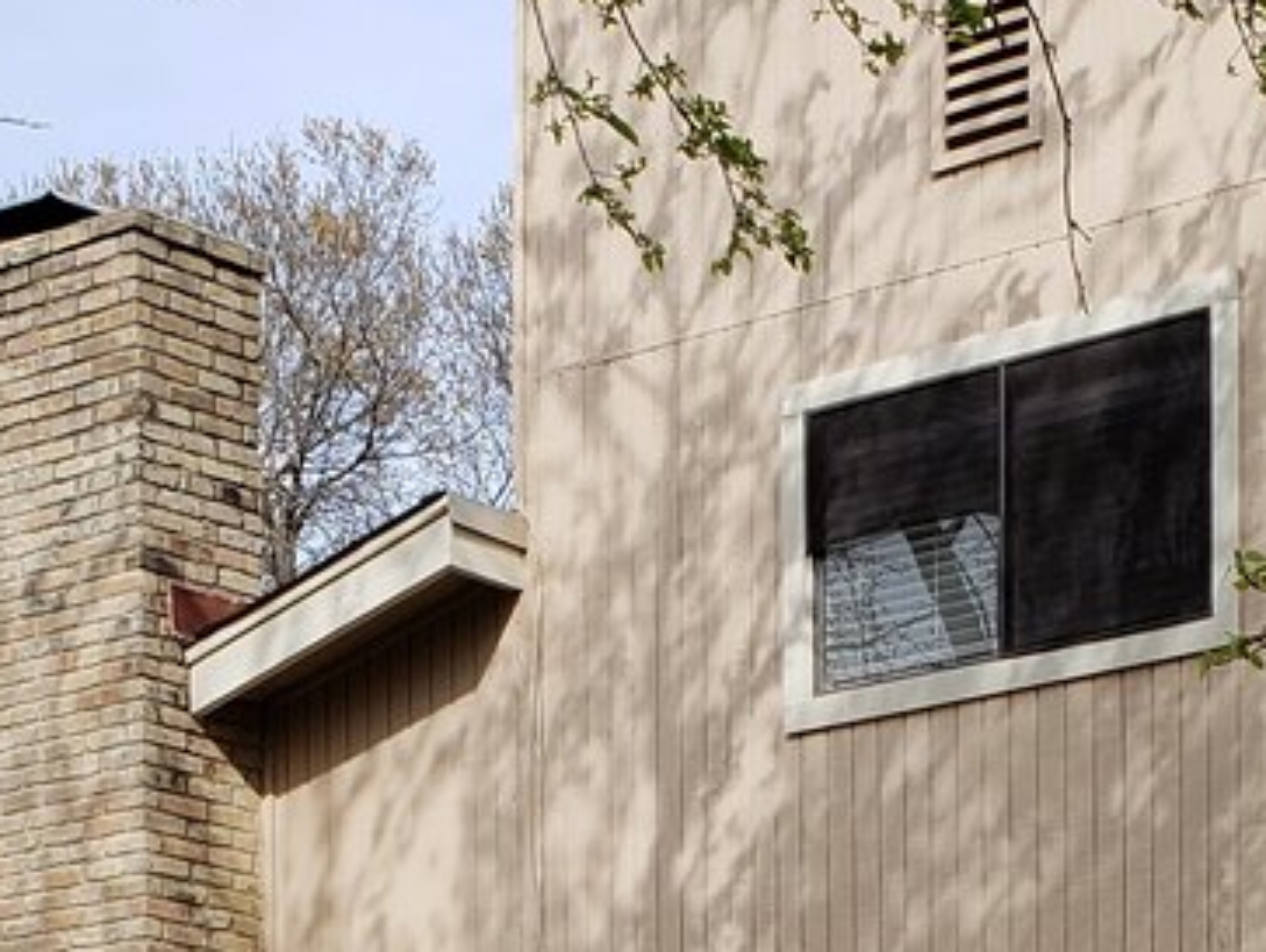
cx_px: 746
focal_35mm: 103
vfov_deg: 13.4
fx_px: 3771
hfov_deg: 19.0
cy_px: 1527
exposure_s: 1/1038
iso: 50
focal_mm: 4.3
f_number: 2.4
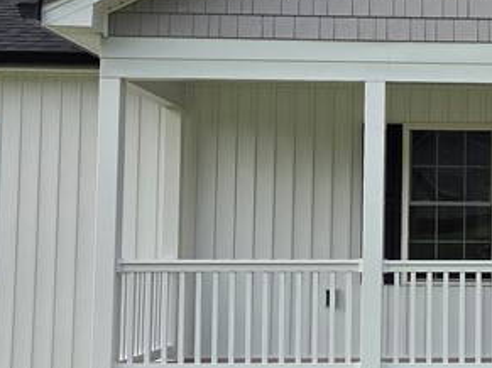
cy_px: 191
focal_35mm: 81
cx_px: 494
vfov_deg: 18.2
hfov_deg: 23.1
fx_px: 1151
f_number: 1.8
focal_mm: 5.4
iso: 80
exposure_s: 1/4559
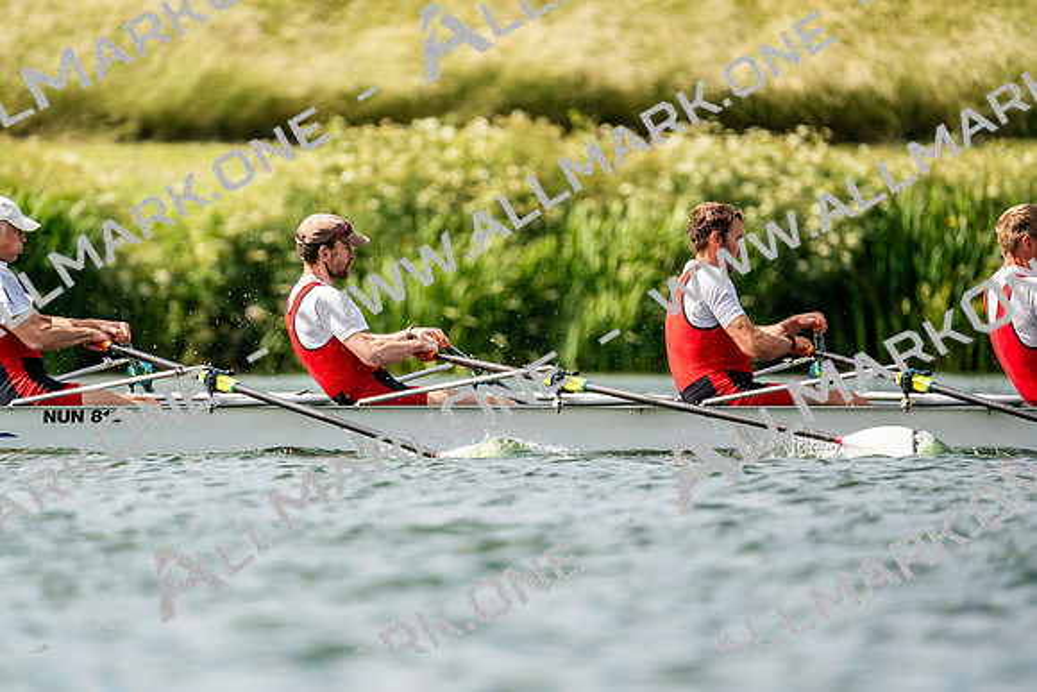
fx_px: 17287
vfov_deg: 2.3
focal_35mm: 600
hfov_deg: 3.4
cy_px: 346
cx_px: 518
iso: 320
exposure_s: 1/2000
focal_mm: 600
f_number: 6.3
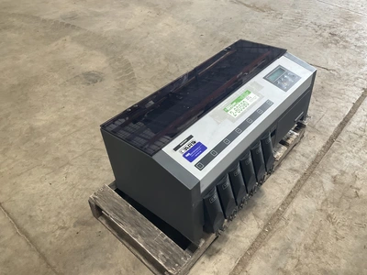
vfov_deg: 48.2
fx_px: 307
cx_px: 184
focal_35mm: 29
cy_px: 138
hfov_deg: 61.7
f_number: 1.8
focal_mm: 3
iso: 80
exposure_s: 1/60
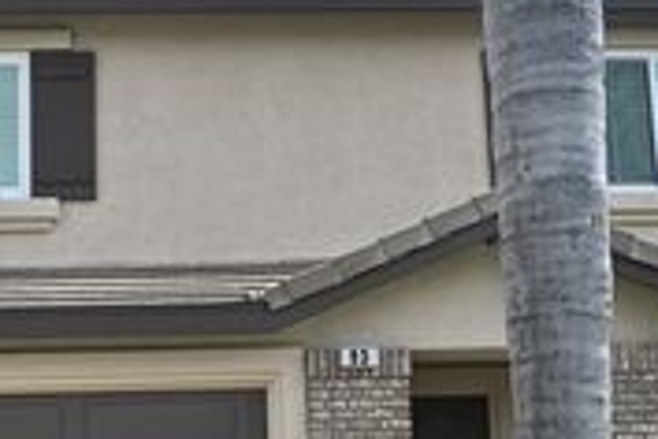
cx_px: 212
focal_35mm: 63
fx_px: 1159
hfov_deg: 31.4
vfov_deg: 20.9
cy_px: 404
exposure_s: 1/400
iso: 100
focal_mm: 15
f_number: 7.1
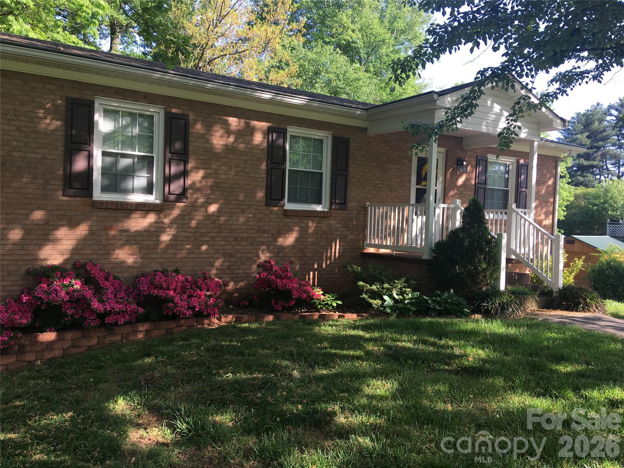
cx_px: 312
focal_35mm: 29
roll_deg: -1.3
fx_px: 523
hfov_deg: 61.7
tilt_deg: -0.9
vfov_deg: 48.2
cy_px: 234
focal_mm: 4.15
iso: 25
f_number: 2.2
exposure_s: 1/226
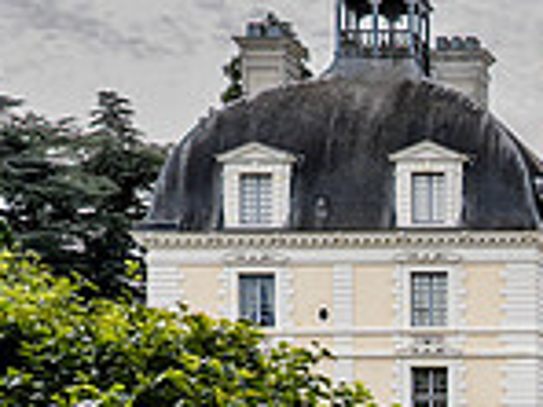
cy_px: 475
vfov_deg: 9.1
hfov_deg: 11.4
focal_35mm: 161
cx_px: 987
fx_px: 2526
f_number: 5.6
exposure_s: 1/1250
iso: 250
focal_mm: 38
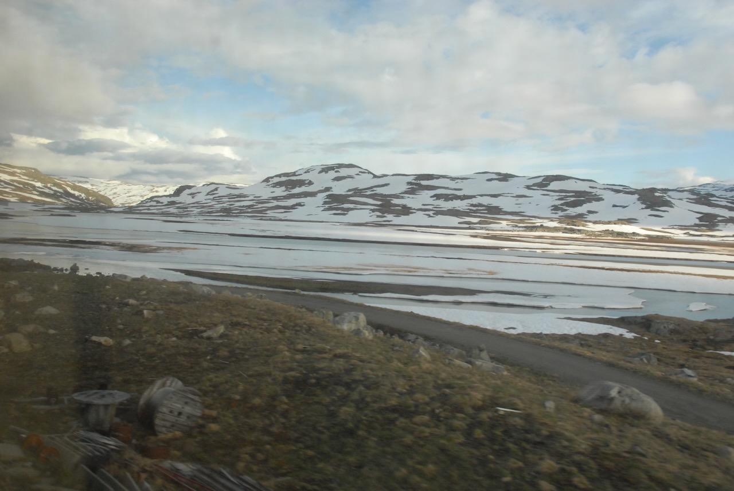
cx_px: 367
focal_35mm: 30
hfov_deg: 61.9
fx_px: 612
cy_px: 246
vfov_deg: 43.7
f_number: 9
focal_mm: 20
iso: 800
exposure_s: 1/320
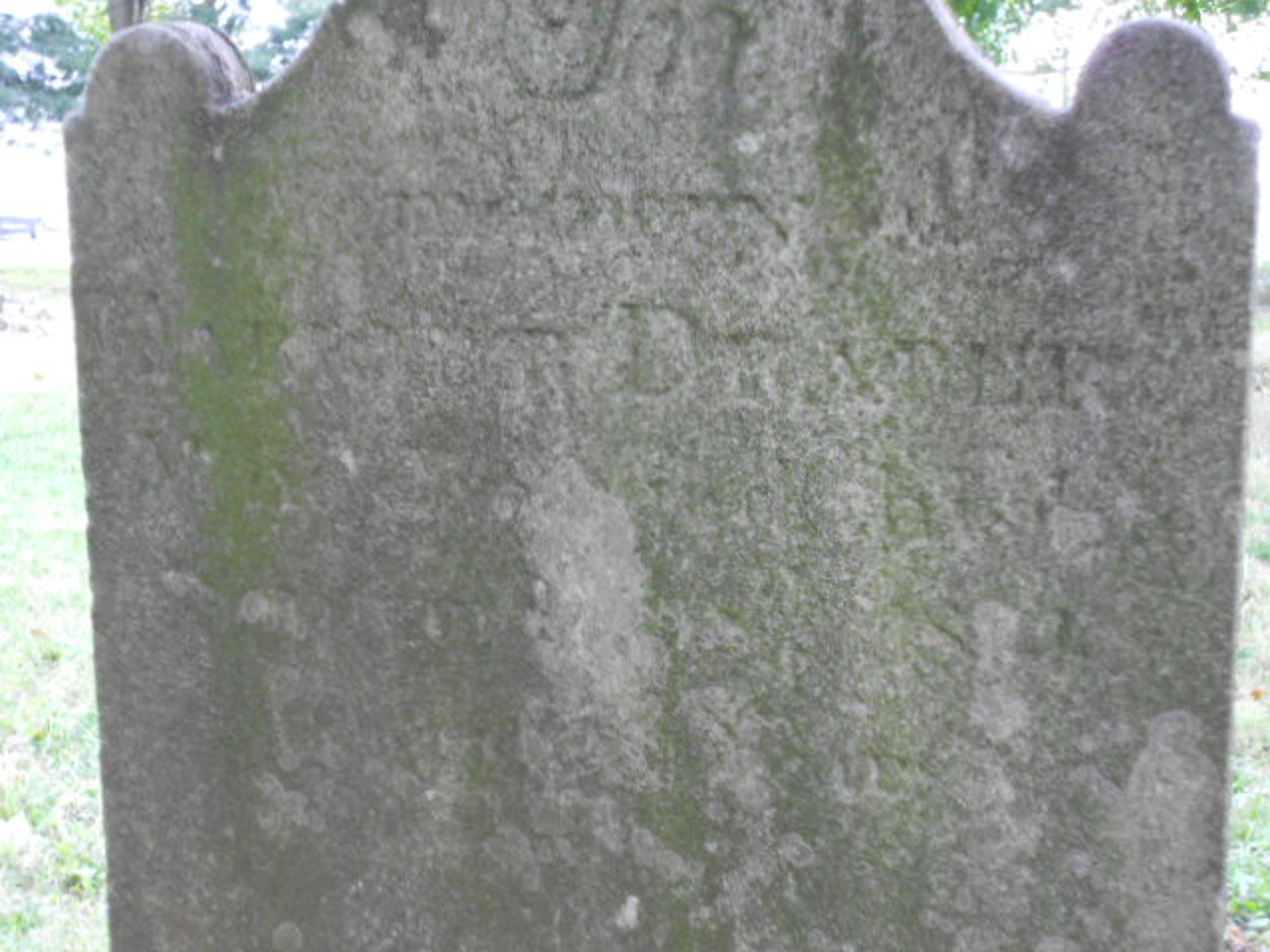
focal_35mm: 56
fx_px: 2055
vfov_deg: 26.1
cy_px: 476
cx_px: 635
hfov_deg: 34.3
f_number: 4.9
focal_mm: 10
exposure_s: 1/15
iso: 400
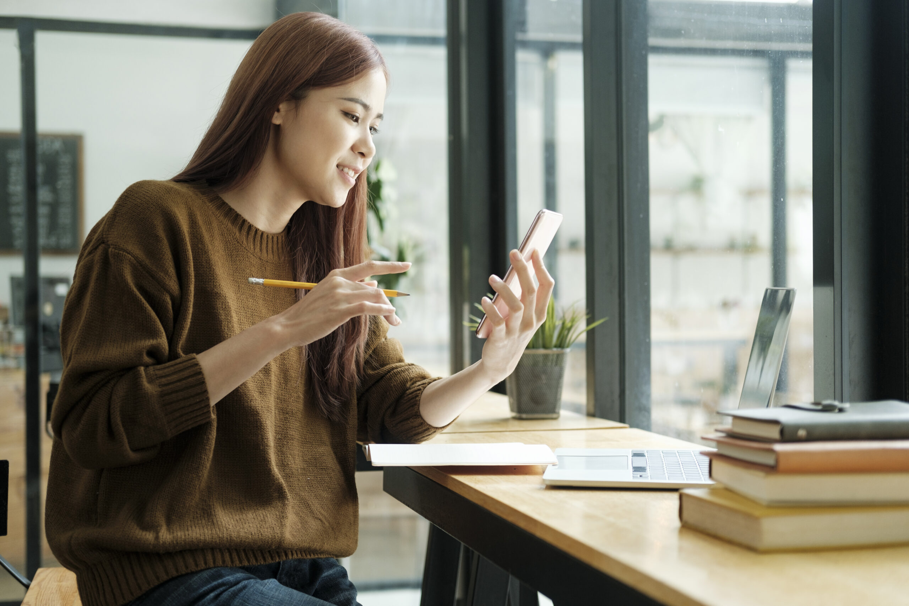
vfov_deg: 25.5
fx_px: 1338
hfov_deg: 37.5
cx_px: 454
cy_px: 303
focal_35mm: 53
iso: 400
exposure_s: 1/500
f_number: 2.2
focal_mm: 35
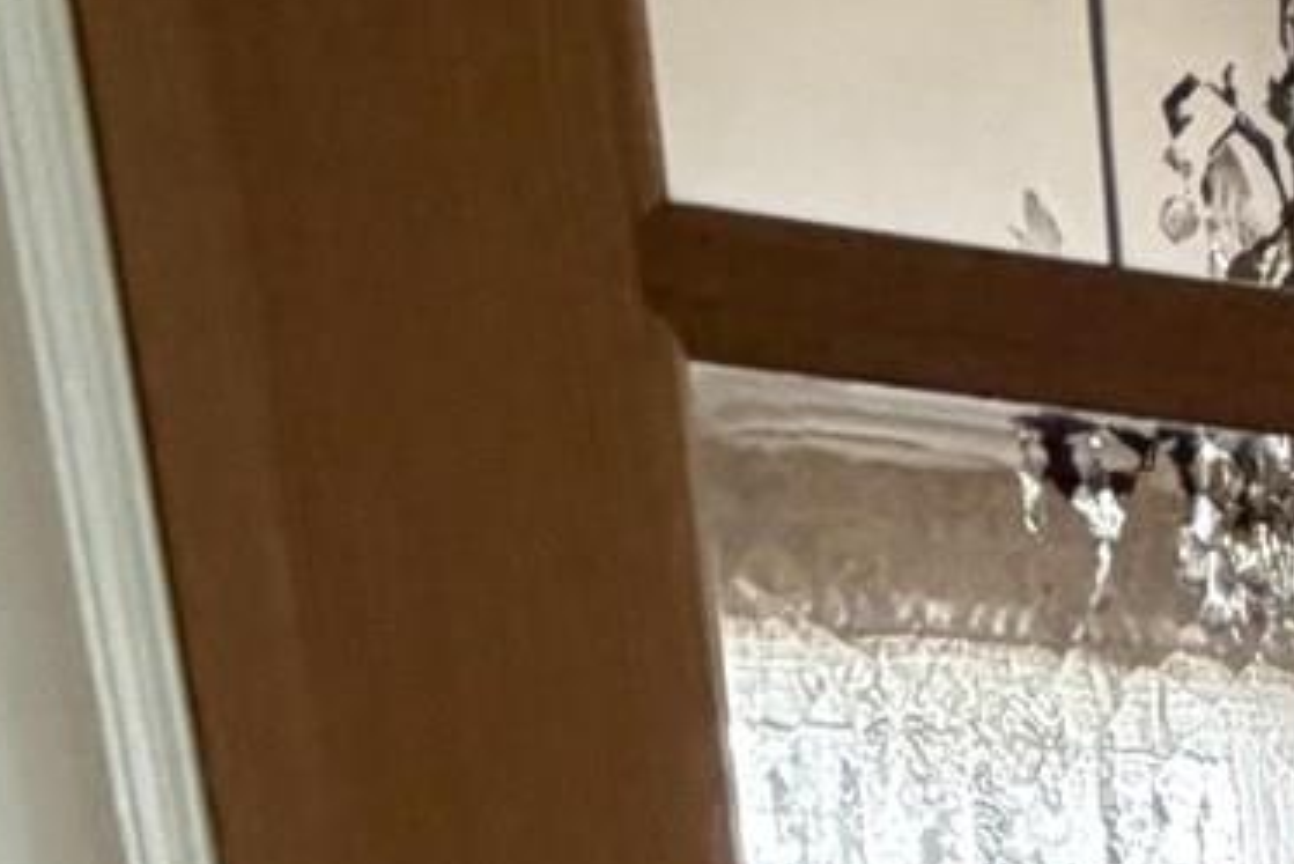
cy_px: 2526
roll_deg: -2.0
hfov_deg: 18.9
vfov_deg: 10.8
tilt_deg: -20.9
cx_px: 2116
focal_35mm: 90
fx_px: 3236
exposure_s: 1/103
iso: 320
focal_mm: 2.22
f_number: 2.2
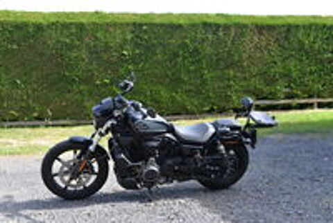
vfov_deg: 27.1
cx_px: 166
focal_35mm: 50
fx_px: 463
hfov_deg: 39.5
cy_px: 112
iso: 200
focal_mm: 50
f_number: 6.3
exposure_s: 1/160
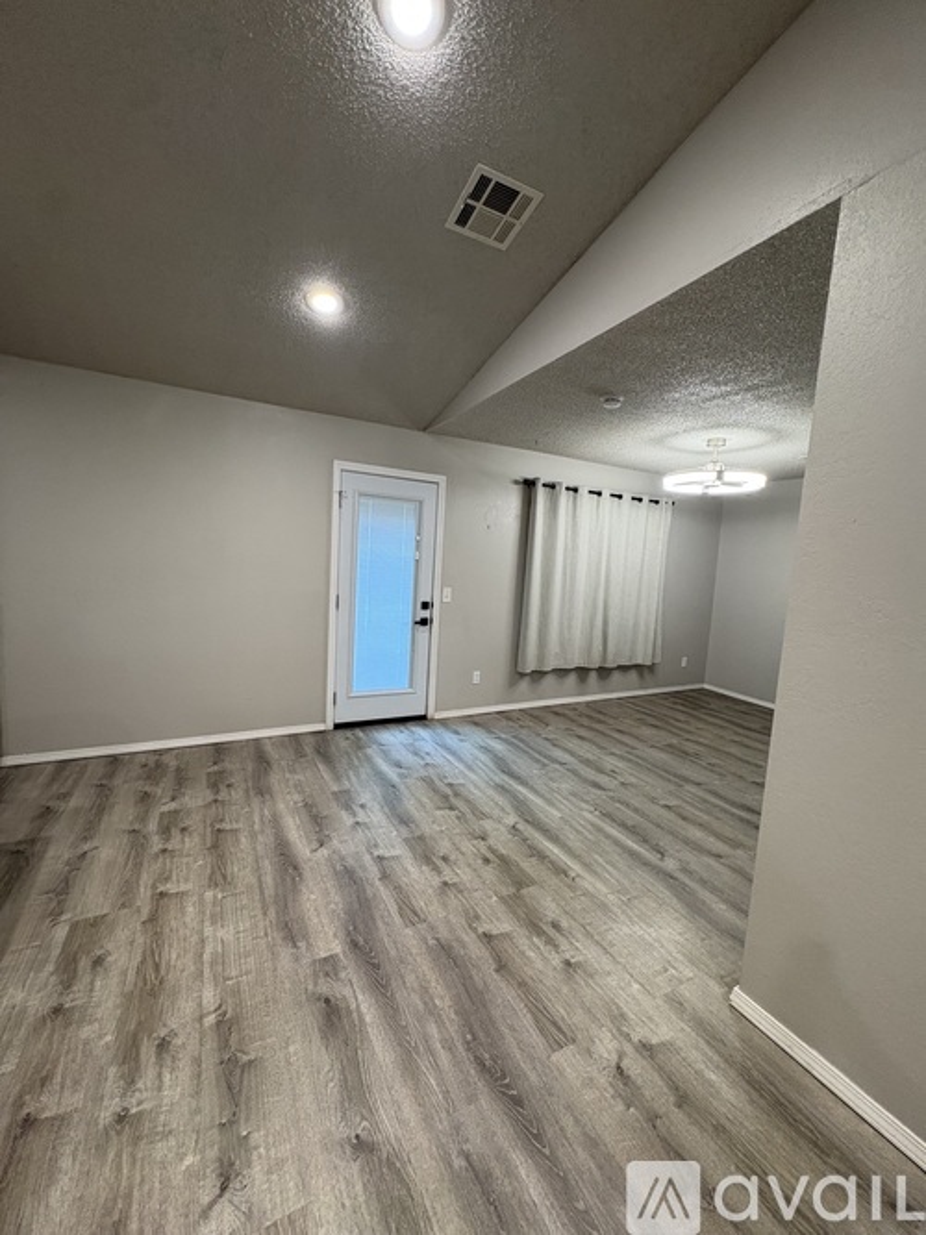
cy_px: 618
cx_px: 463
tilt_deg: -5.6
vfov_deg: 102.1
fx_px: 500
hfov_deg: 85.7
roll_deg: -3.3
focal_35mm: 14
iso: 320
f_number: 2.2
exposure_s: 1/60
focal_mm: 2.22
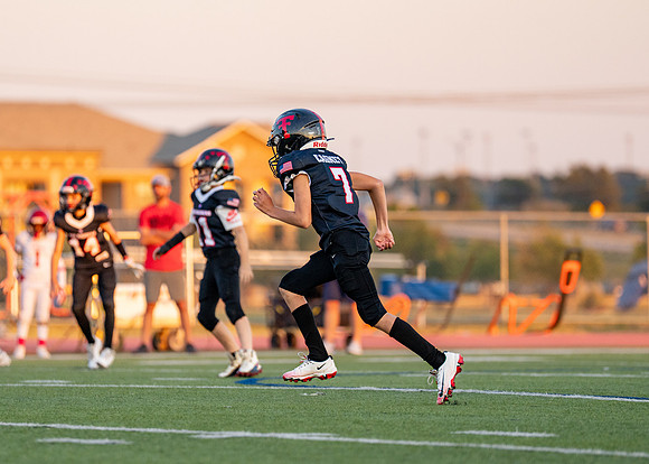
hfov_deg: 6.3
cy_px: 210
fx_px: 5930
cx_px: 301
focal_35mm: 322
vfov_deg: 4.5
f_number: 2.8
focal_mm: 200
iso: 800
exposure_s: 1/1250
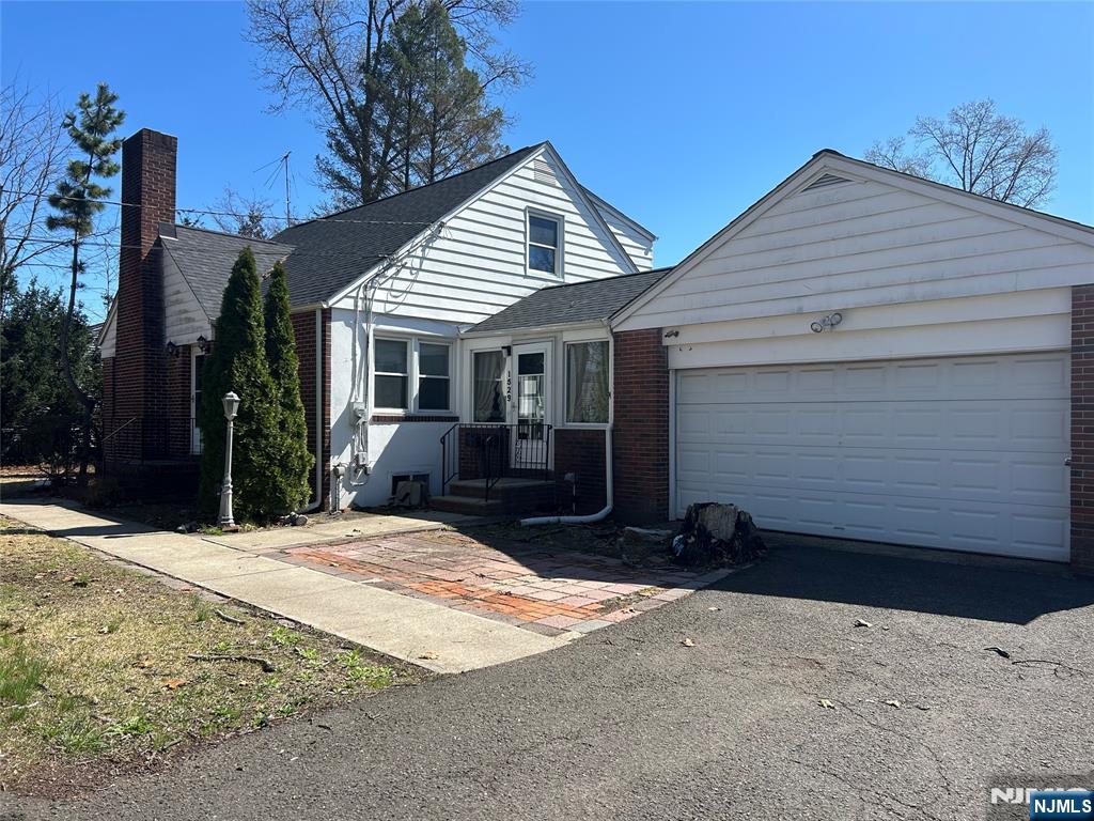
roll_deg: -0.8
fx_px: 822
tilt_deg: -2.4
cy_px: 410
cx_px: 547
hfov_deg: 67.3
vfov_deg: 53.1
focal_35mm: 26
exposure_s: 1/3165
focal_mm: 5.7
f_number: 1.5
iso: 50
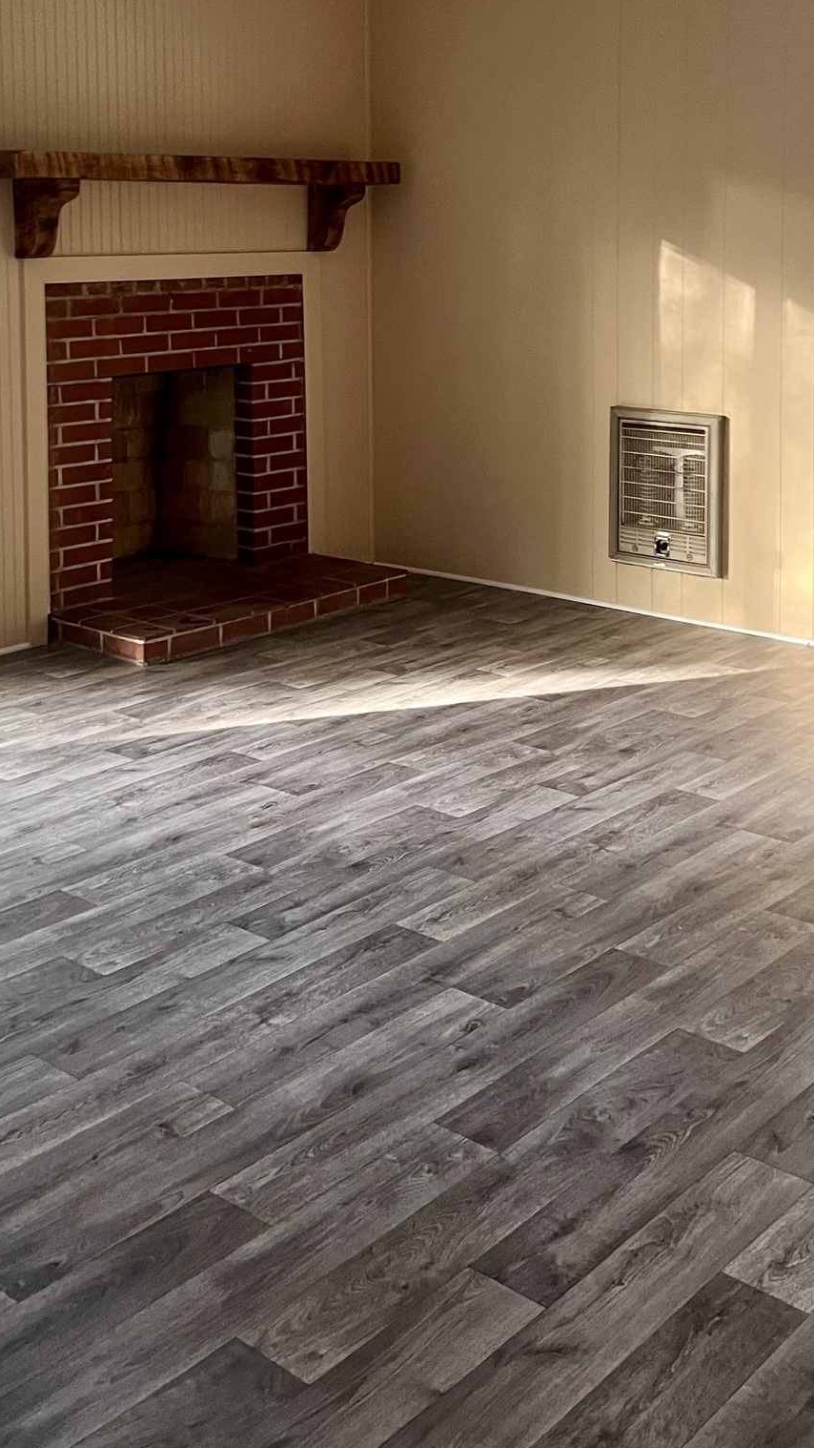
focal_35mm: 43
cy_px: 361
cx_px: 360
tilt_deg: -1.2
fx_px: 1650
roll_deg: +1.2
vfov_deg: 45.7
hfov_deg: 27.7
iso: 320
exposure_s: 1/60
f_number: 1.5
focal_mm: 5.7
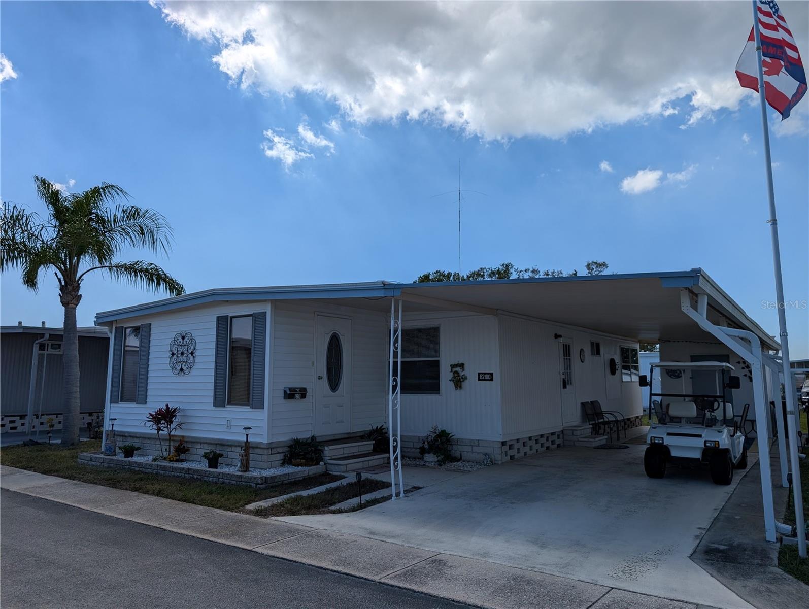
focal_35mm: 24
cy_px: 304
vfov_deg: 56.9
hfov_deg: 71.5
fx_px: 562
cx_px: 404
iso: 21
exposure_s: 1/2268
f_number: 1.68
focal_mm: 6.9
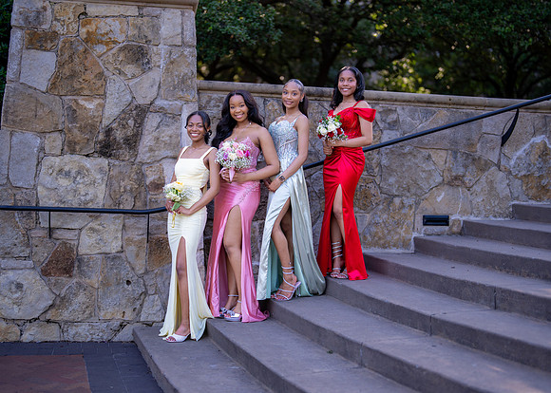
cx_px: 276
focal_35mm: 53
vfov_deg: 26.9
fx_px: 823
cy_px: 196
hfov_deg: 37.0
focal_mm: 50
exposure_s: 1/1600
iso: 200
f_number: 1.2
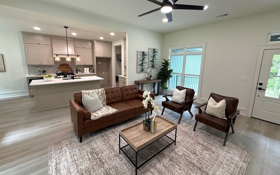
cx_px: 139
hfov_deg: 101.5
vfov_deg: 74.6
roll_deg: -1.3
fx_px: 114
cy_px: 80
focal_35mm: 15
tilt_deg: -8.5
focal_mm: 2.22
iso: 200
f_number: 2.2
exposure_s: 1/120
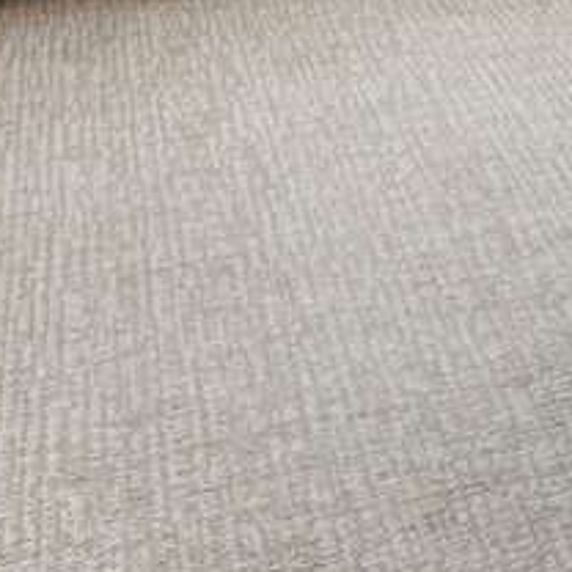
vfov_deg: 14.8
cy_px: -436
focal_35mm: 104
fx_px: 1944
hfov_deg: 12.7
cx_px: 1407
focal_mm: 17
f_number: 8
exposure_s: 1/13
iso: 200
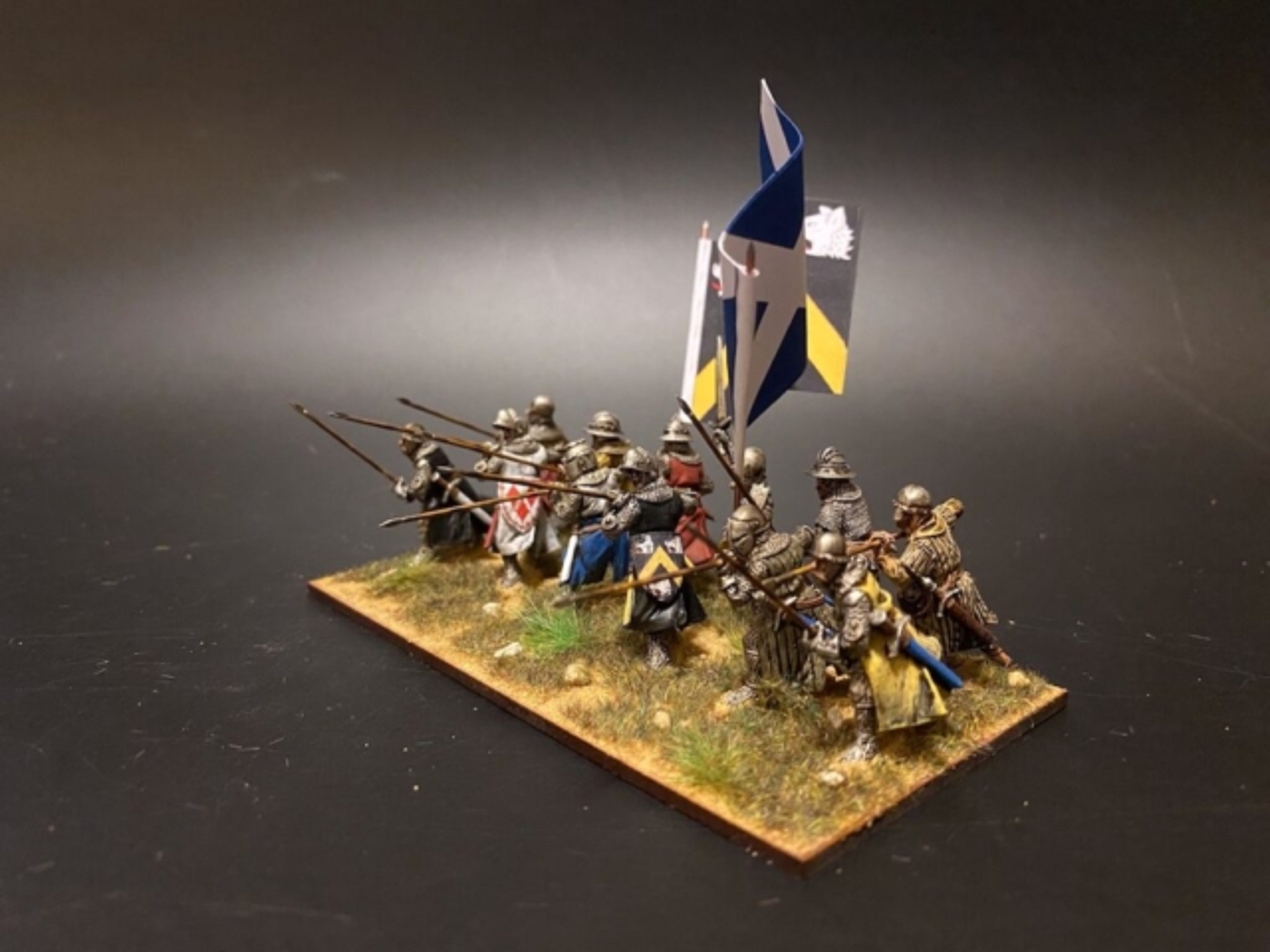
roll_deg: -0.3
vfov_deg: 53.1
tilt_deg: -12.1
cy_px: 476
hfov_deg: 67.3
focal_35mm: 26
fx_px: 954
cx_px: 635
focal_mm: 4.25
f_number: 1.8
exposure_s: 1/25
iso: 640
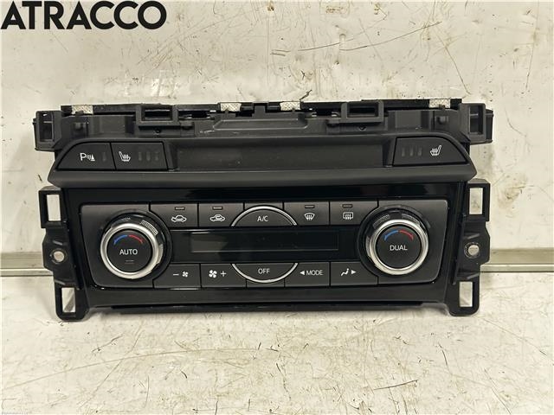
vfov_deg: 30.3
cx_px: 277
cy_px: 208
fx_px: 768
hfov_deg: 39.7
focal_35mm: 48
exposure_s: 1/25
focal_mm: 6.86
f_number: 1.78
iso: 500
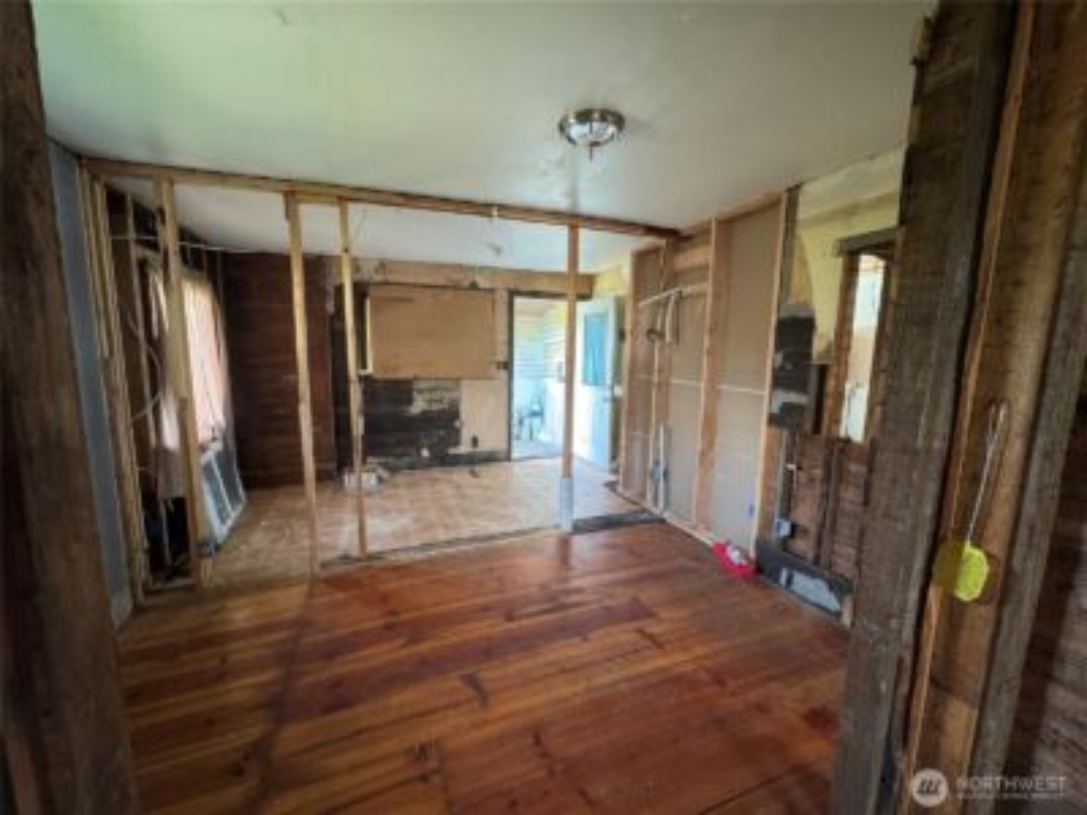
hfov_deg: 102.1
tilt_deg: -7.7
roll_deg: -0.9
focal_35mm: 14
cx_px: 544
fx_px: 440
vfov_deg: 85.7
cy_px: 408
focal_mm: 2.22
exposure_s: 1/60
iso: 640
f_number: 2.2
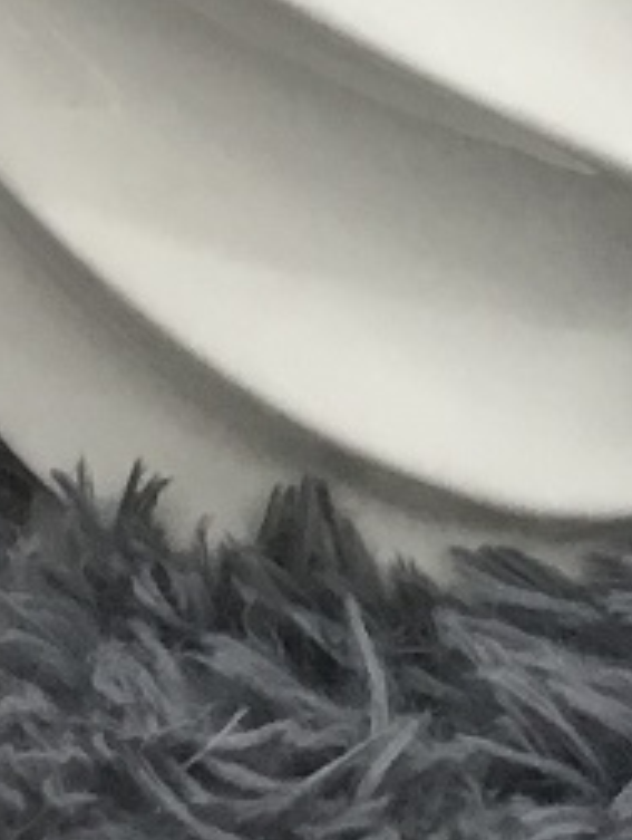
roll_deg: +1.1
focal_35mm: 148
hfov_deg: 10.0
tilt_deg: -6.1
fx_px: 3594
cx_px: 371
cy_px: -1131
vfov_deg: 11.3
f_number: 2.4
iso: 80
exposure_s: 1/33
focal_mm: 3.3
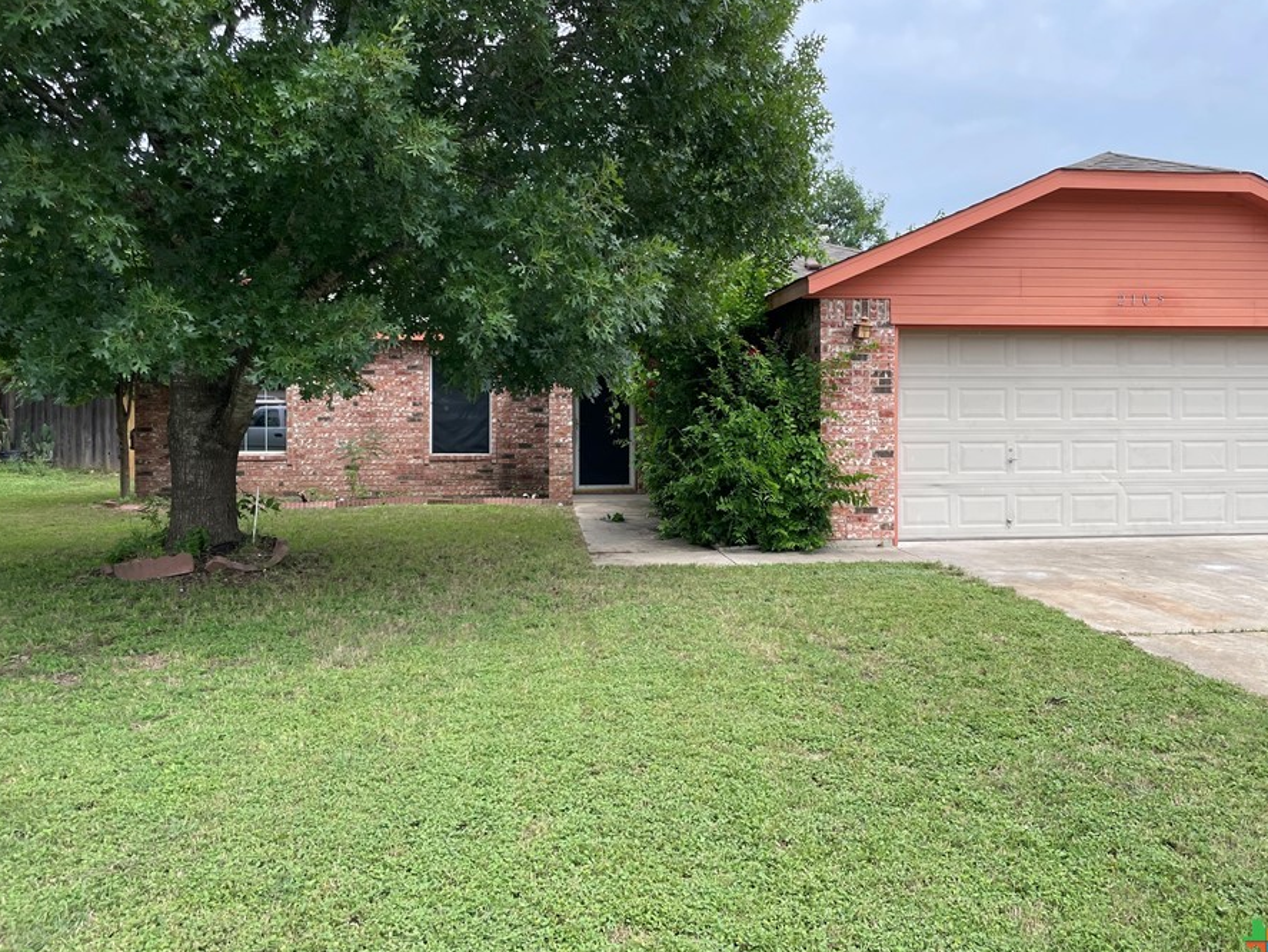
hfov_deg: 59.7
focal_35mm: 30
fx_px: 1099
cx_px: 718
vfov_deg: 46.8
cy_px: 440
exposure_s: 1/1795
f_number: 1.6
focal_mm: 4.2
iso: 32
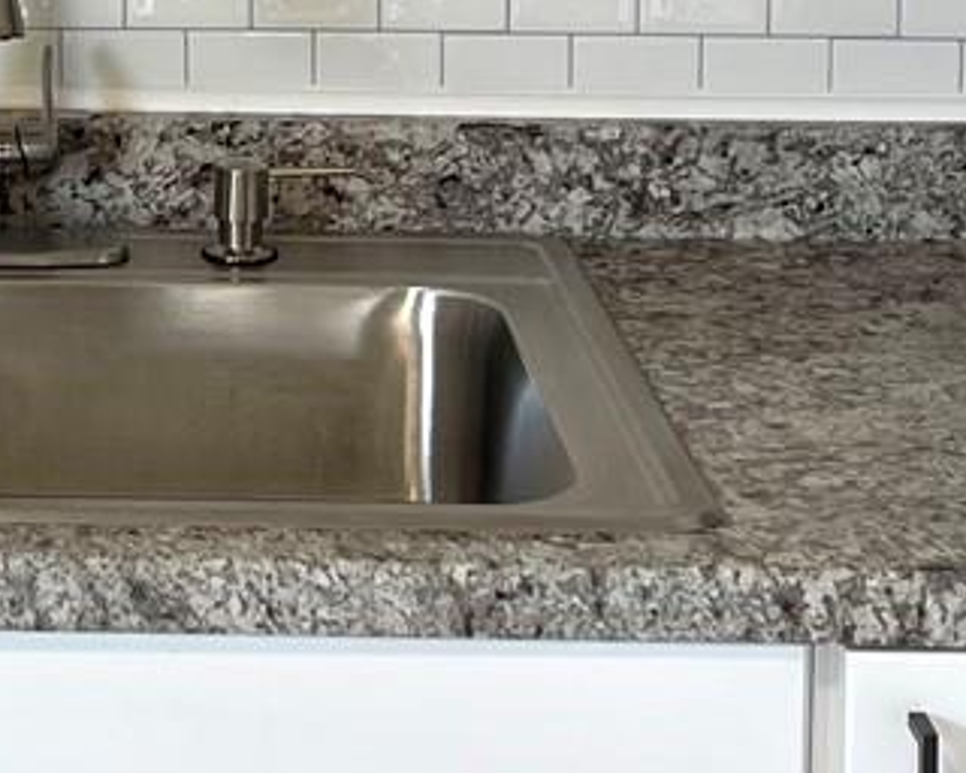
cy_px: -341
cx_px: -229
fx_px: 3488
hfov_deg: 15.2
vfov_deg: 12.1
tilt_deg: -6.6
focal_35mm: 122
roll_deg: +0.3
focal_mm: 5.1
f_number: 1.6
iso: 64
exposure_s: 1/121
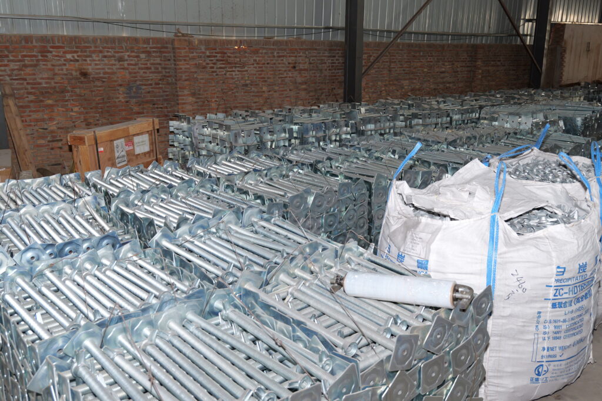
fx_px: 552
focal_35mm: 33
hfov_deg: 57.2
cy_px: 200
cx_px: 301
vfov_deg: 40.0
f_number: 5.6
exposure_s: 1/125
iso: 1600
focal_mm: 33
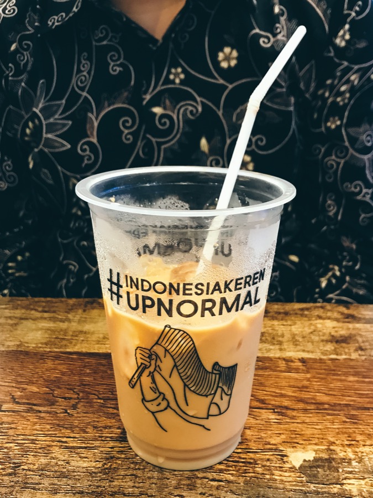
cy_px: 249
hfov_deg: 49.7
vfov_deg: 63.4
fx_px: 402
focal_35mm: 28
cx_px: 186
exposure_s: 1/17
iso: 64
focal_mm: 3.99
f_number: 1.8
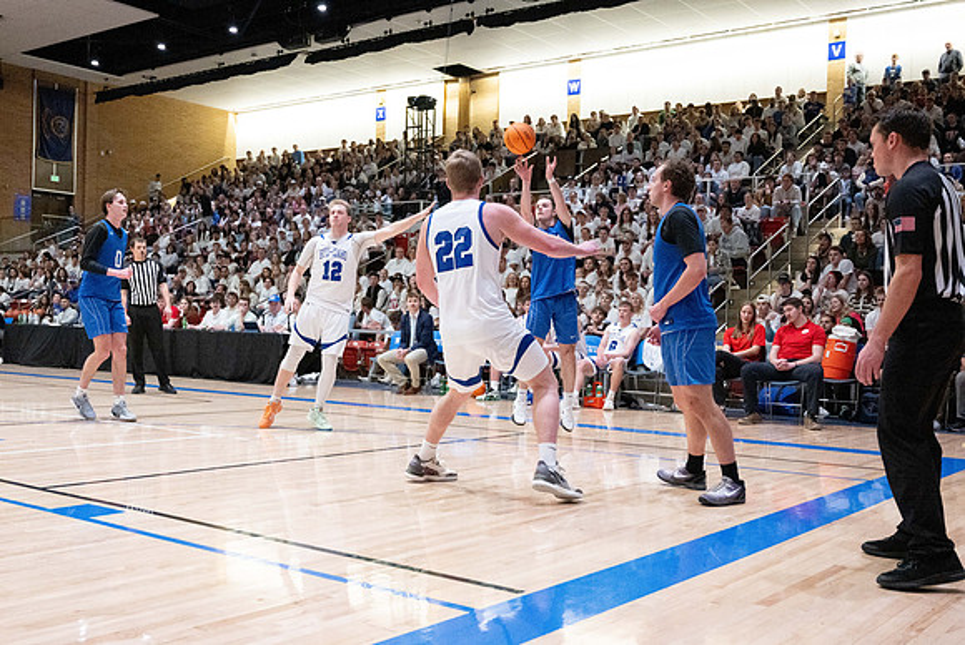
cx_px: 427
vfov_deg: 34.2
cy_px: 359
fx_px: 1047
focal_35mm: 39
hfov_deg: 49.4
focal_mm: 35
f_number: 4
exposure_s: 1/500
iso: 10000
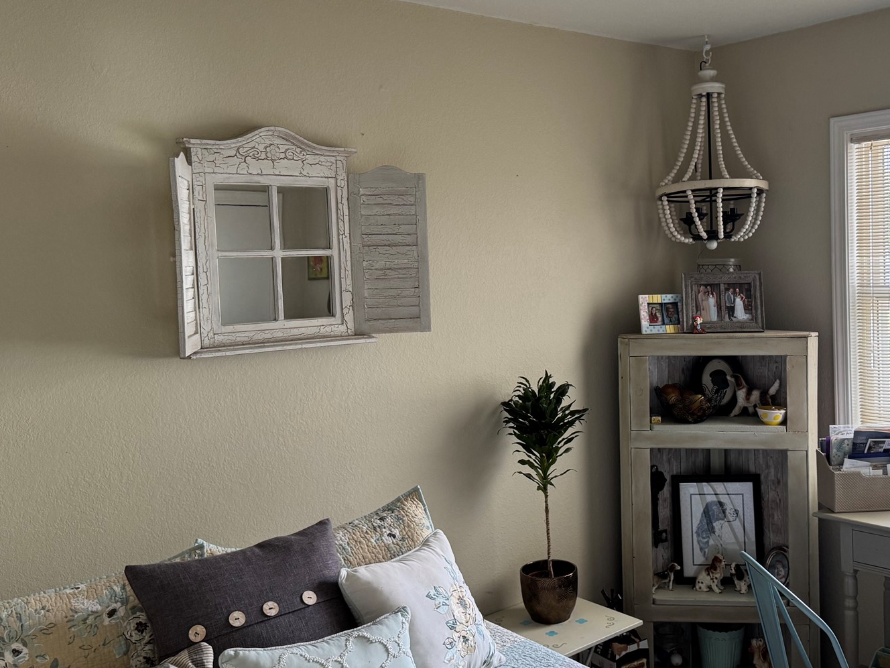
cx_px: 539
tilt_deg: -3.2
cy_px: 307
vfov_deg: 38.6
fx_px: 951
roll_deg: +1.8
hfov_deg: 49.8
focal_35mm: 37
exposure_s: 1/60
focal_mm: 6.76
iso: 200
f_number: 1.78
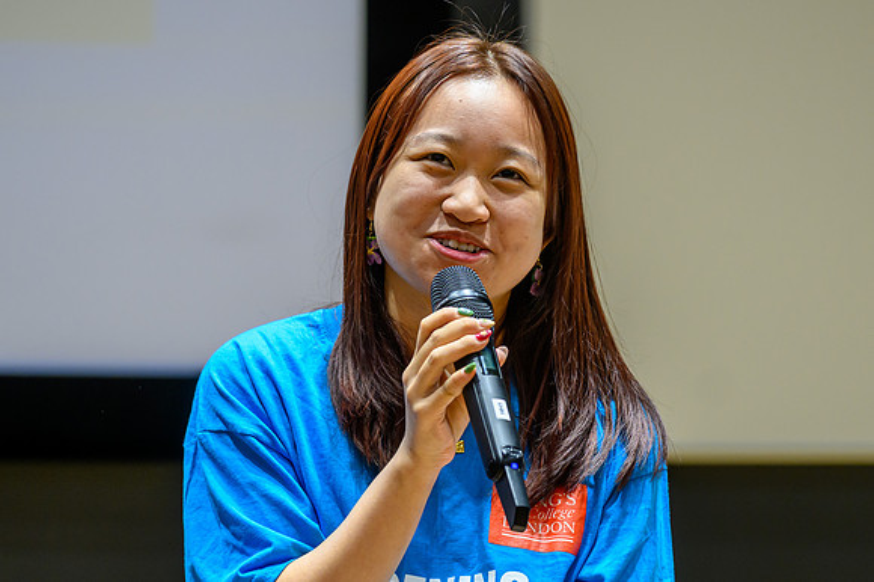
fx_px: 6277
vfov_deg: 5.3
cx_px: 439
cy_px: 291
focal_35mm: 259
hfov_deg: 8.0
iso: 640
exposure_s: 1/200
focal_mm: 150
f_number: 2.8
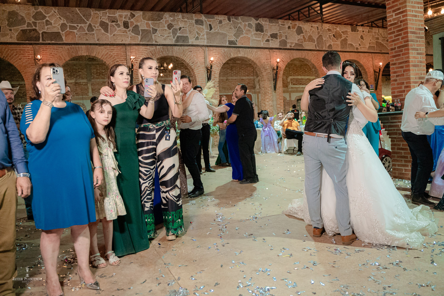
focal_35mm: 28
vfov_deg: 46.4
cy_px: 148
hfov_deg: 65.5
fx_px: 345
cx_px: 222
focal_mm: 28
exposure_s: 1/200
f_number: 3.2
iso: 5000
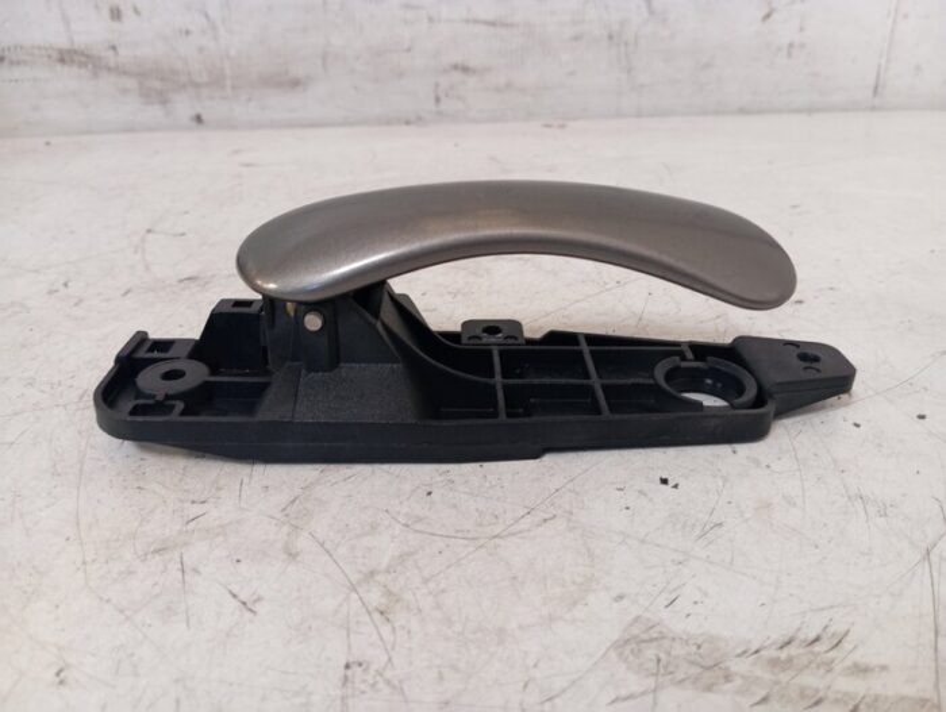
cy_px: 356
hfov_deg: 63.4
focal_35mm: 28
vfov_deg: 49.9
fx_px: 766
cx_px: 473
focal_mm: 4.22
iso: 289
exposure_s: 1/33.3
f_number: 1.8
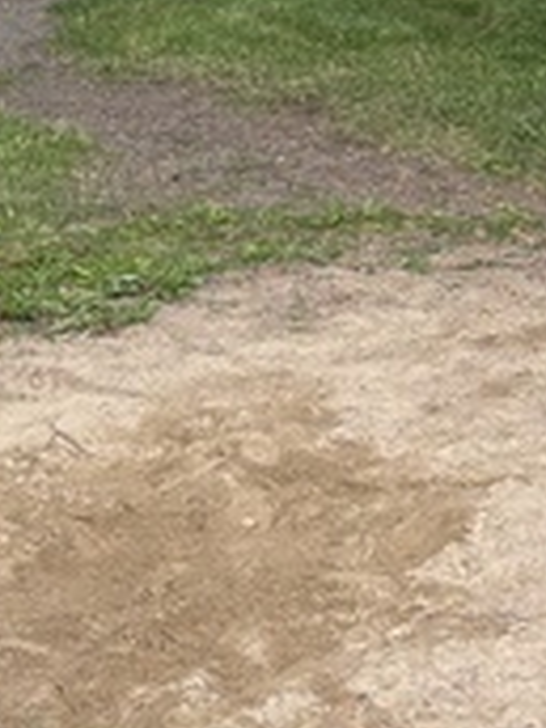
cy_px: 554
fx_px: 2545
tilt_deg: -17.1
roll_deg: -0.2
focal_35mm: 121
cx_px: -148
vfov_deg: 16.2
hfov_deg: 11.9
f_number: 1.6
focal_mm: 5.96
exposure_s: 1/970
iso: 50
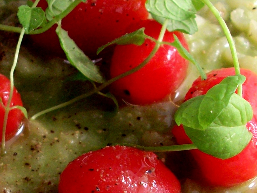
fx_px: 750
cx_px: 63
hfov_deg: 19.3
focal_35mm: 101
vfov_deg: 14.5
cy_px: 169
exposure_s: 1/114
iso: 64
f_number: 2.8
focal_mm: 5.7
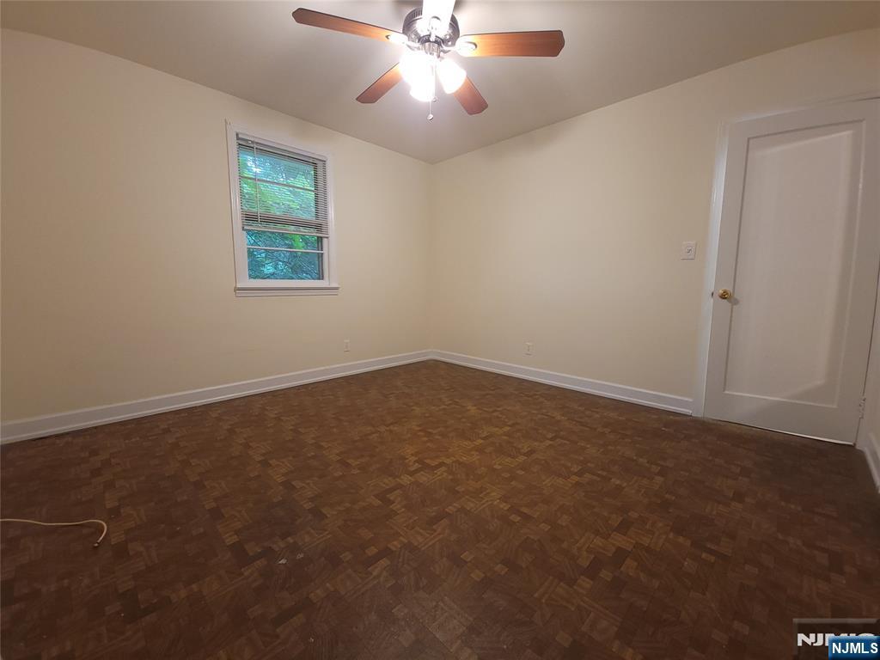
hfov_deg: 106.2
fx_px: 330
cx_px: 440
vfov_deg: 89.9
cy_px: 330
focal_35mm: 13
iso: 160
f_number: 2.2
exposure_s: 1/15
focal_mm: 2.2
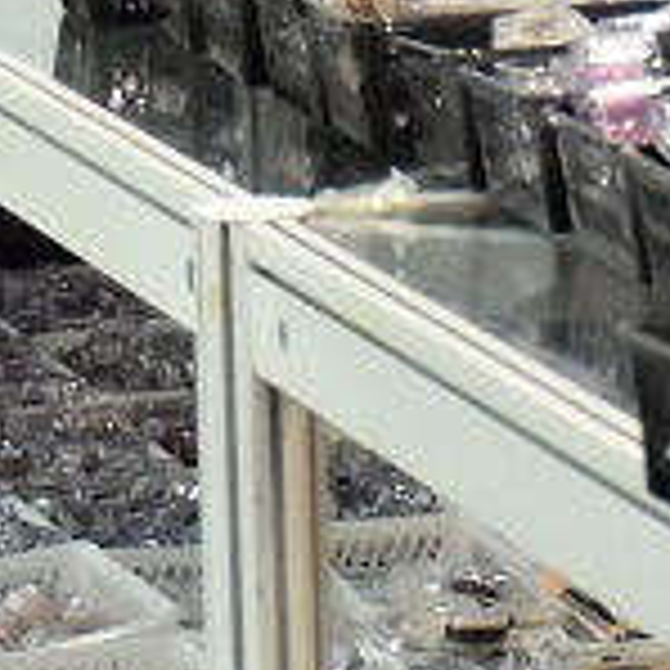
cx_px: 481
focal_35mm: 387
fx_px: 8474
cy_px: -382
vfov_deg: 4.5
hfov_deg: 4.5
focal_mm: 42
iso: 5000
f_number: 5.6
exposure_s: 1/320
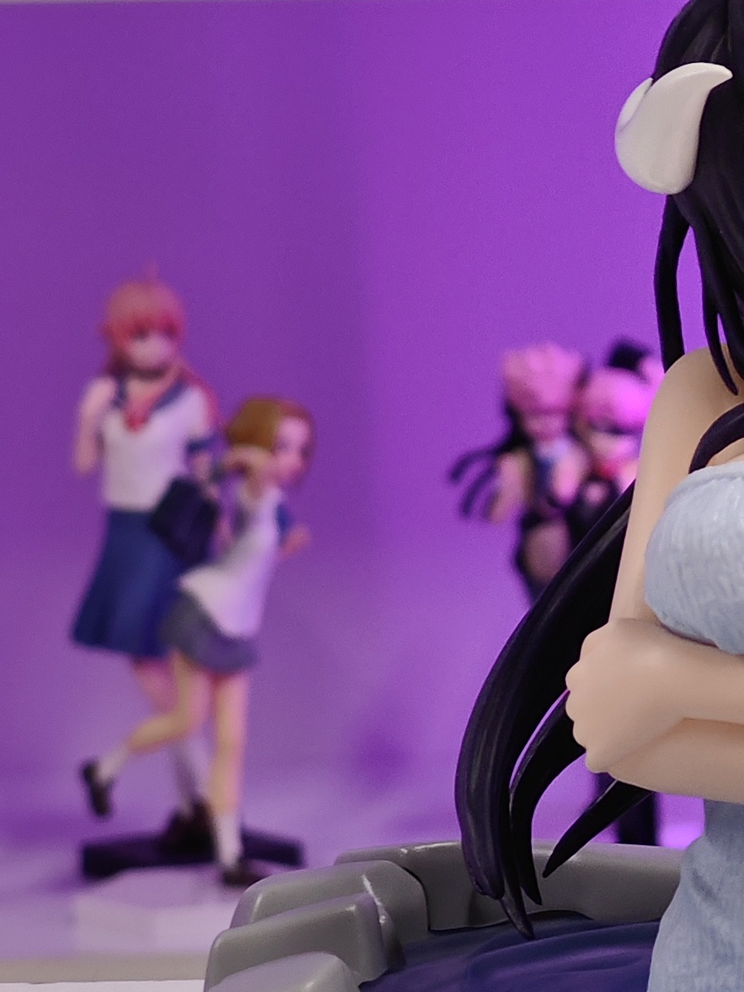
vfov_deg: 9.4
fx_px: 6015
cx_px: 974
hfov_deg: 7.0
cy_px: 595
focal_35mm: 210
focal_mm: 7.48
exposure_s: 1/21.3
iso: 400
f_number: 2.4
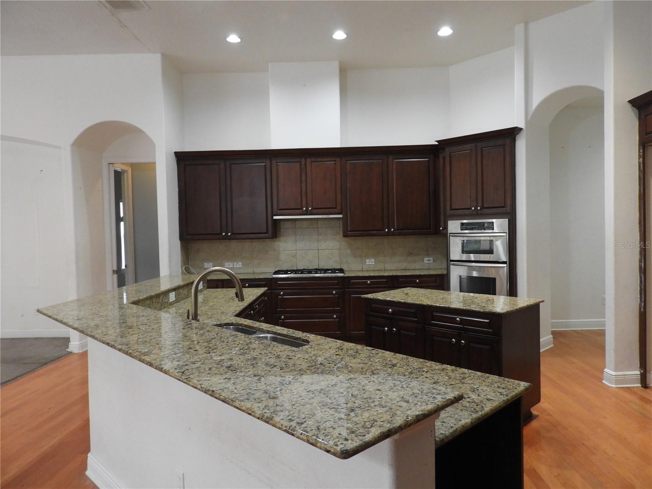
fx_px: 452
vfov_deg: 56.8
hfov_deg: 71.6
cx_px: 326
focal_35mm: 24
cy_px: 244
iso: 400
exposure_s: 1/25
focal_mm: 4.3
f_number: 3.3
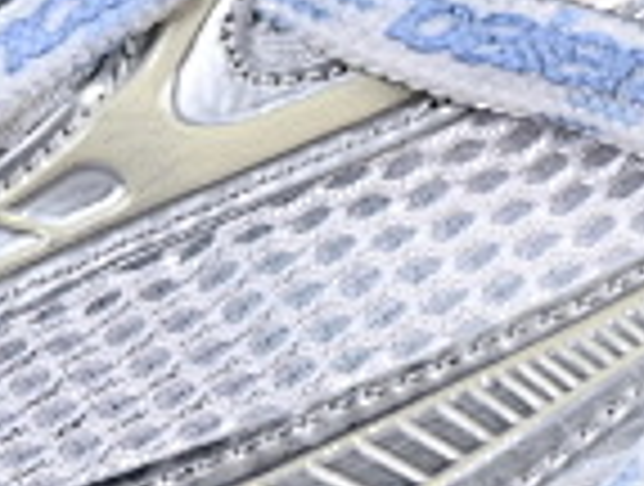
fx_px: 10128
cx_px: 95
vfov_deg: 2.8
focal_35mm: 543
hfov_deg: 3.6
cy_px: 108
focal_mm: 50
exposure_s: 1/80
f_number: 8
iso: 160
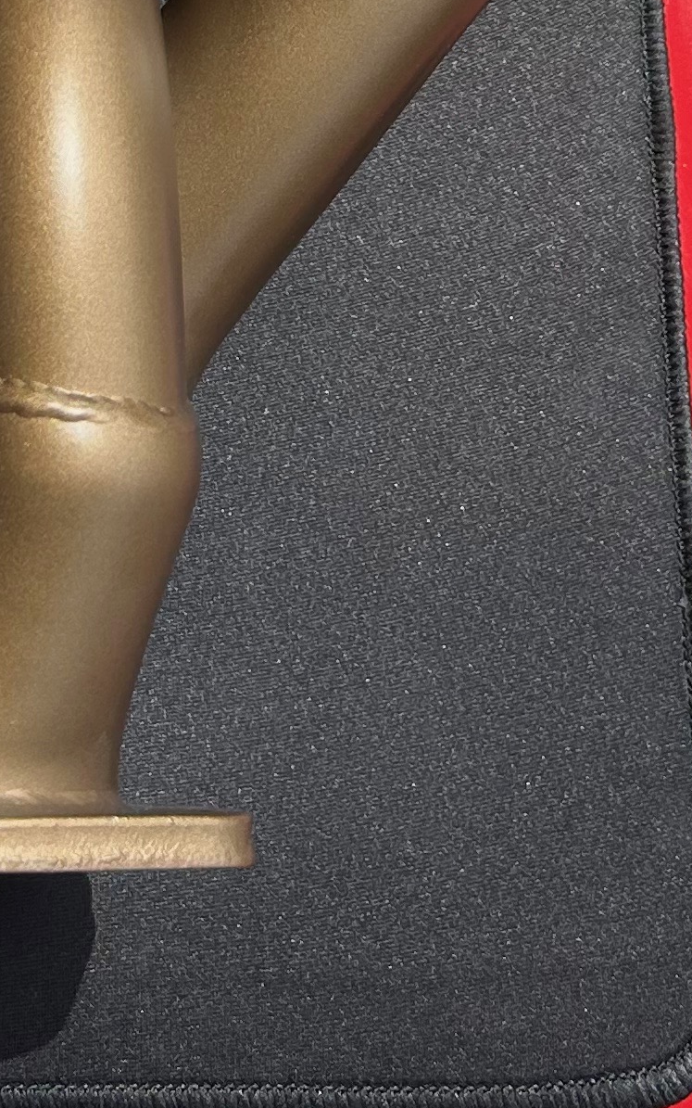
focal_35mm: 93
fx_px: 2806
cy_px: -509
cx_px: 133
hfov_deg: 14.0
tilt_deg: -63.9
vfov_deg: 19.7
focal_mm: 5.7
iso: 50
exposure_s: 1/2208
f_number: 1.5
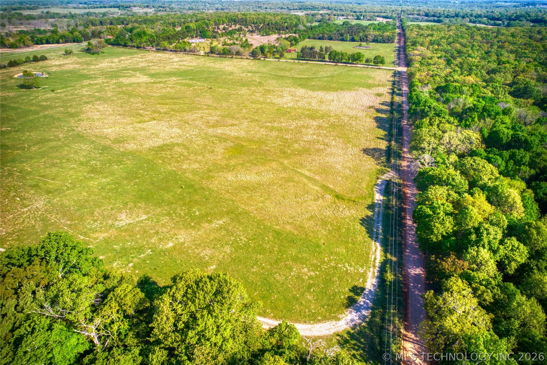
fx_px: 334
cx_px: 274
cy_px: 182
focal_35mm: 22
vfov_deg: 57.2
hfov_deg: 78.6
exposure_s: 1/2000
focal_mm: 8.38
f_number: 2.8
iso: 100
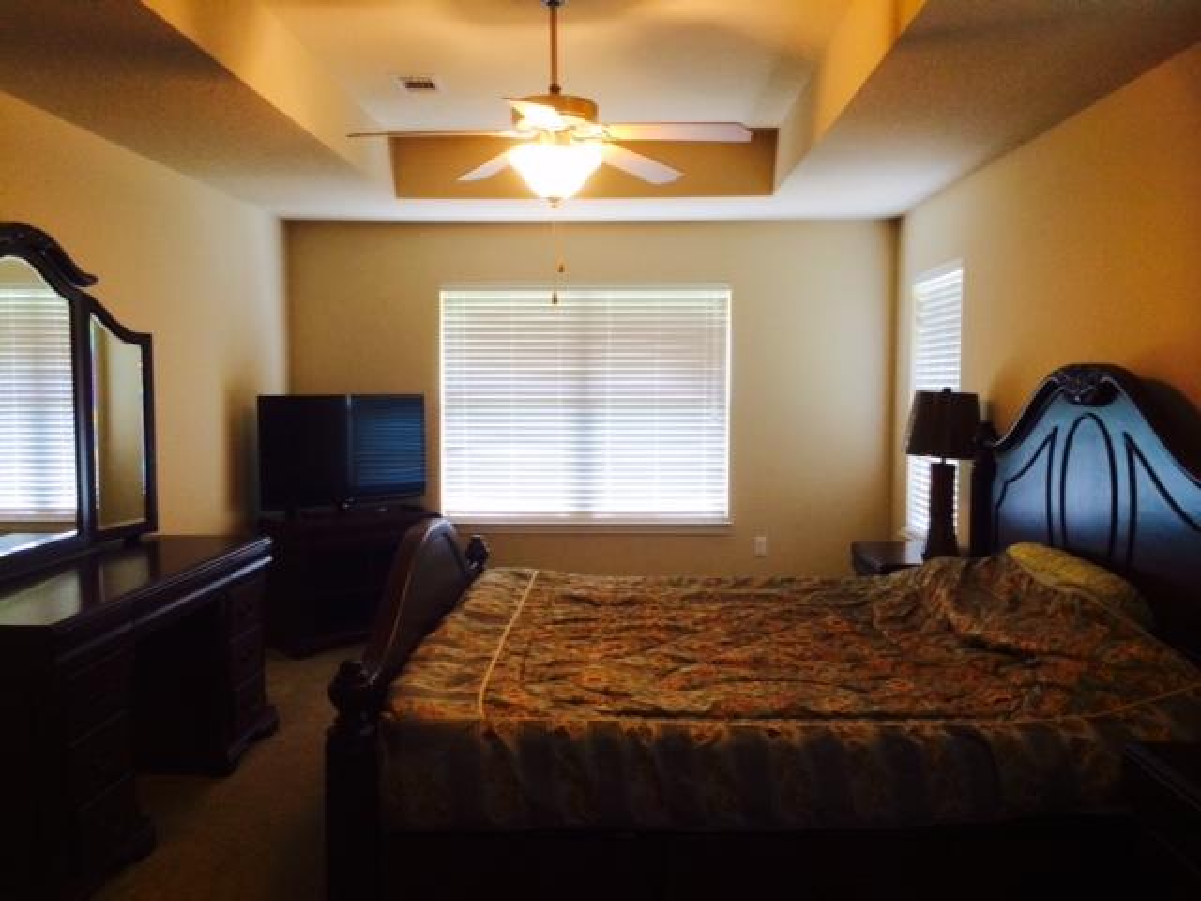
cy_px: 450
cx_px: 600
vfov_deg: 46.8
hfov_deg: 60.0
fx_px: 1041
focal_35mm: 30
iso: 125
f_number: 2.2
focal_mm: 4.12
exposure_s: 1/30
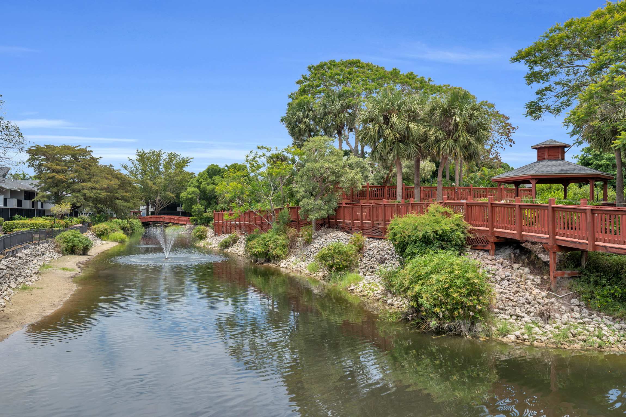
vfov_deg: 45.0
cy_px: 208
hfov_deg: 63.7
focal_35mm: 29
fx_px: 504
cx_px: 313
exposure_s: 1/400
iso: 200
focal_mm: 29
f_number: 9
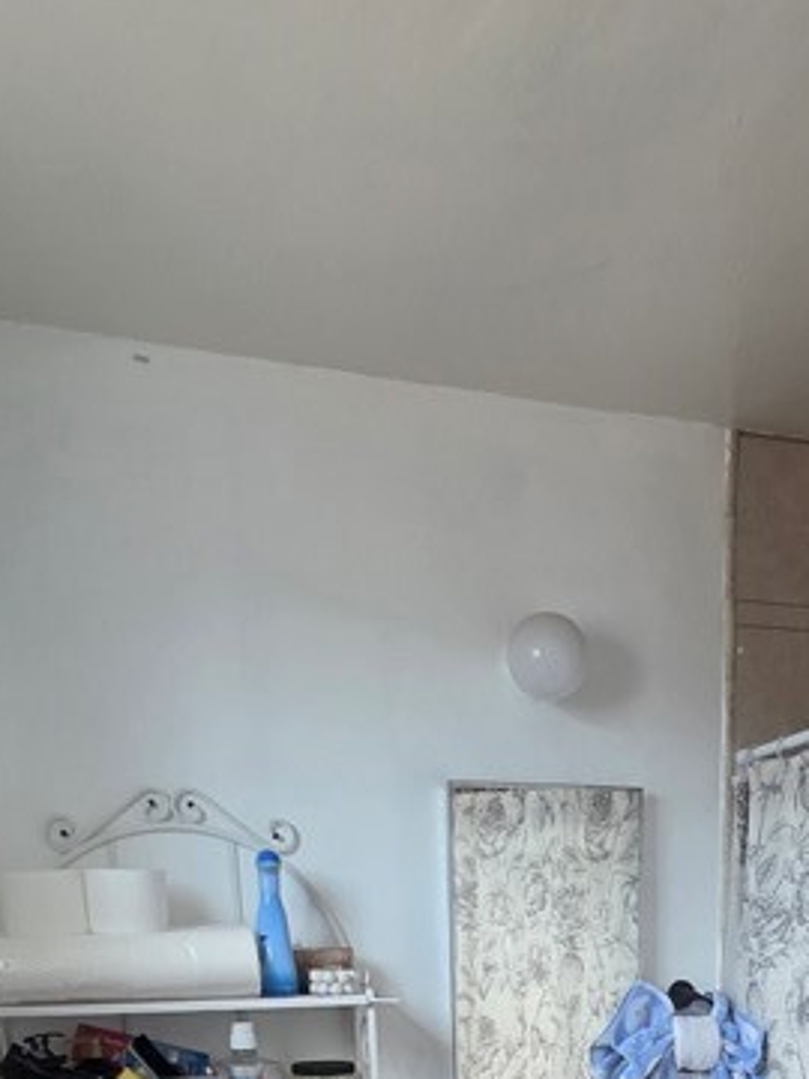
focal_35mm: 37
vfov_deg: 40.9
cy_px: 1172
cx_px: 581
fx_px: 1153
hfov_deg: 37.9
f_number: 1.9
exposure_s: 1/120
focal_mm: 2.2
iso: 200
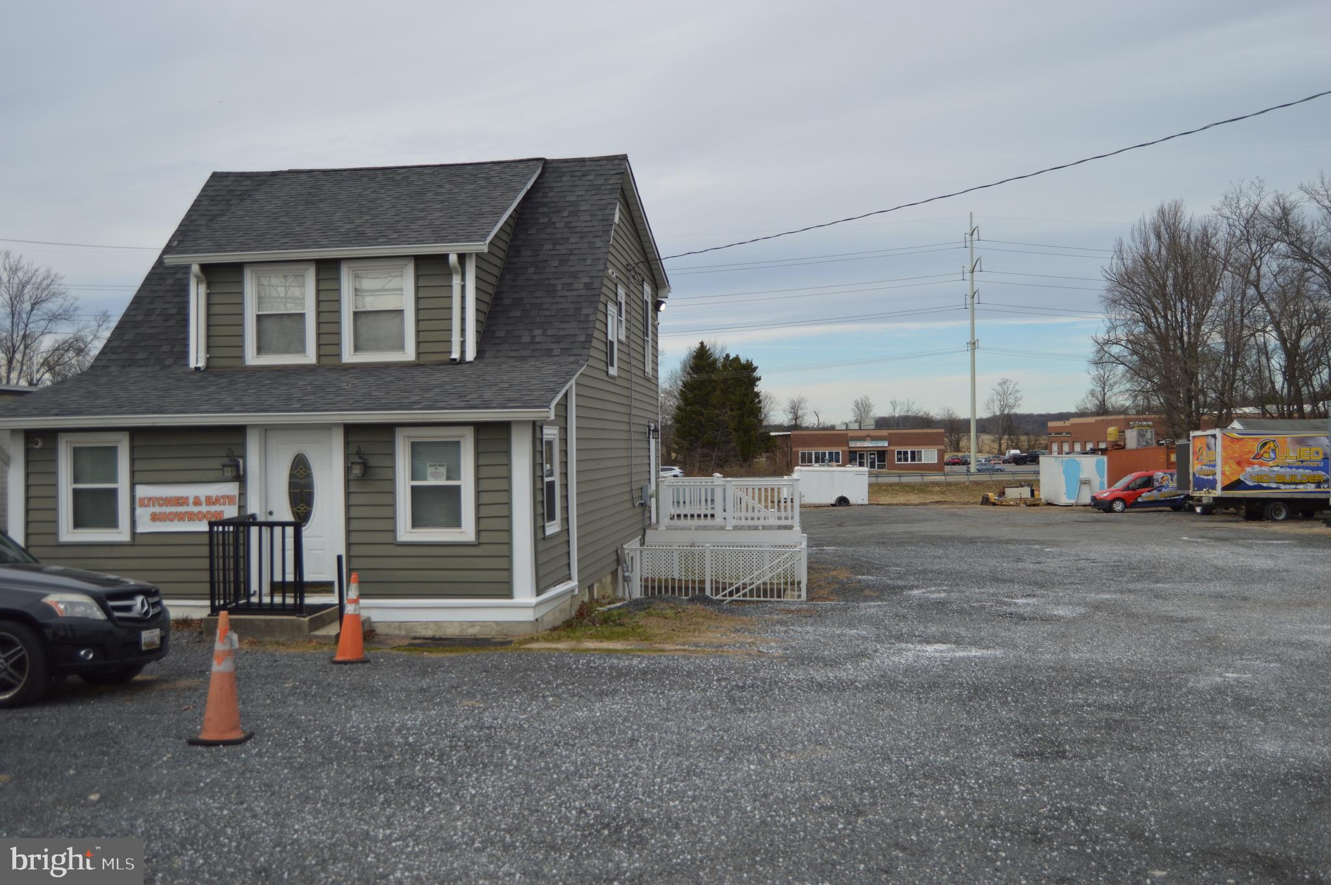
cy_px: 442
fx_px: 1108
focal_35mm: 30
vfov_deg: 43.5
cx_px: 666
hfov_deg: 62.0
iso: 100
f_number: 3.5
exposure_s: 1/800
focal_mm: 20
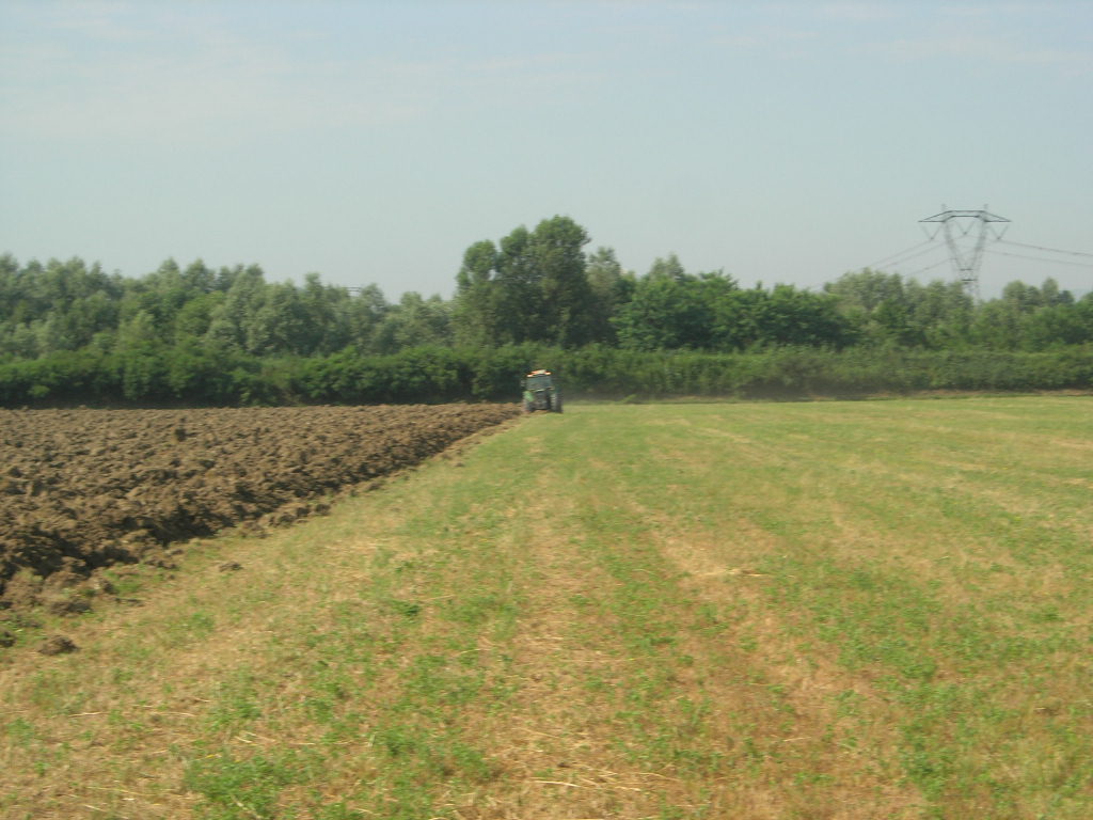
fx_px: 3568
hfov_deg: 17.4
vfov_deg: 13.1
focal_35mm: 113
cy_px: 410
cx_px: 546
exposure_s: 1/178
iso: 66
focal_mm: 23.4
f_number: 8.2
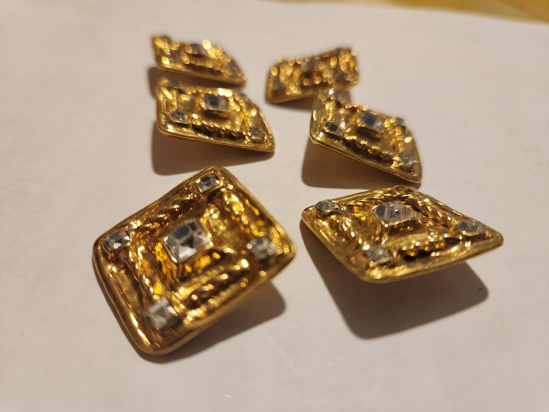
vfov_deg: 58.9
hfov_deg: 73.9
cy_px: 206
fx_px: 365
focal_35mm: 23
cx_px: 274
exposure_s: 1/100
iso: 400
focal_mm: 5.4
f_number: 1.8
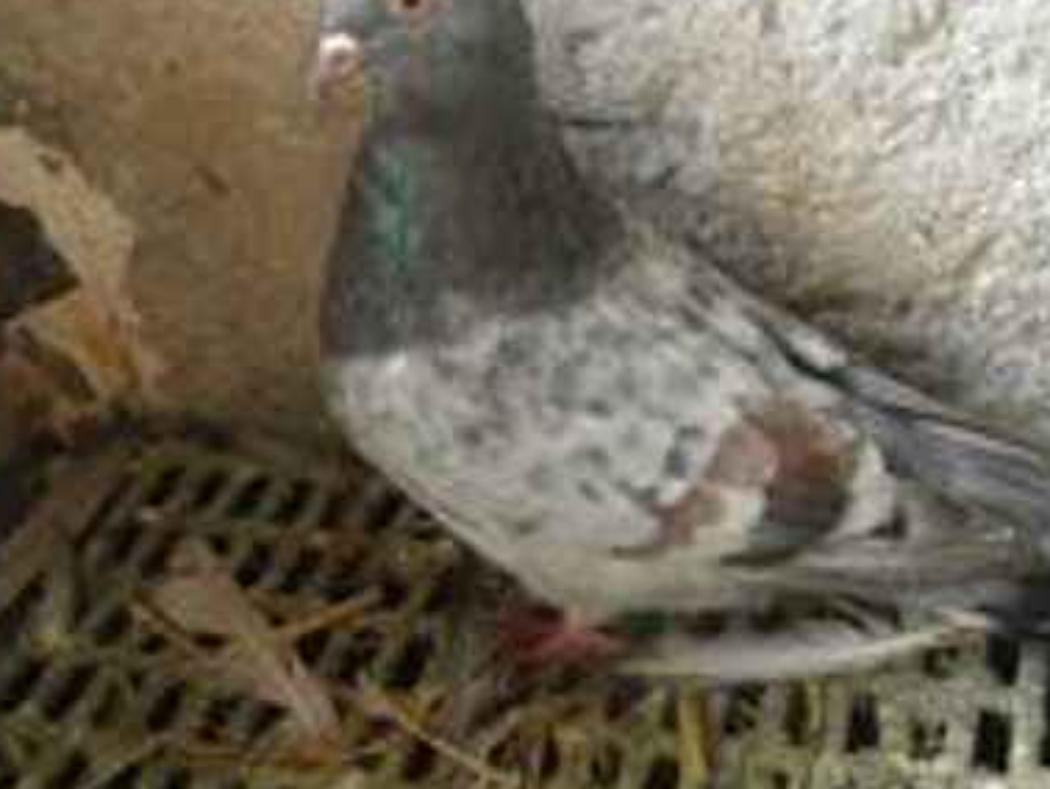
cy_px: 333
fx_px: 1578
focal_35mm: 52
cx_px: 586
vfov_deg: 28.0
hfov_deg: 36.8
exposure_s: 1/30
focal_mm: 6.8
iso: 800
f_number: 3.6
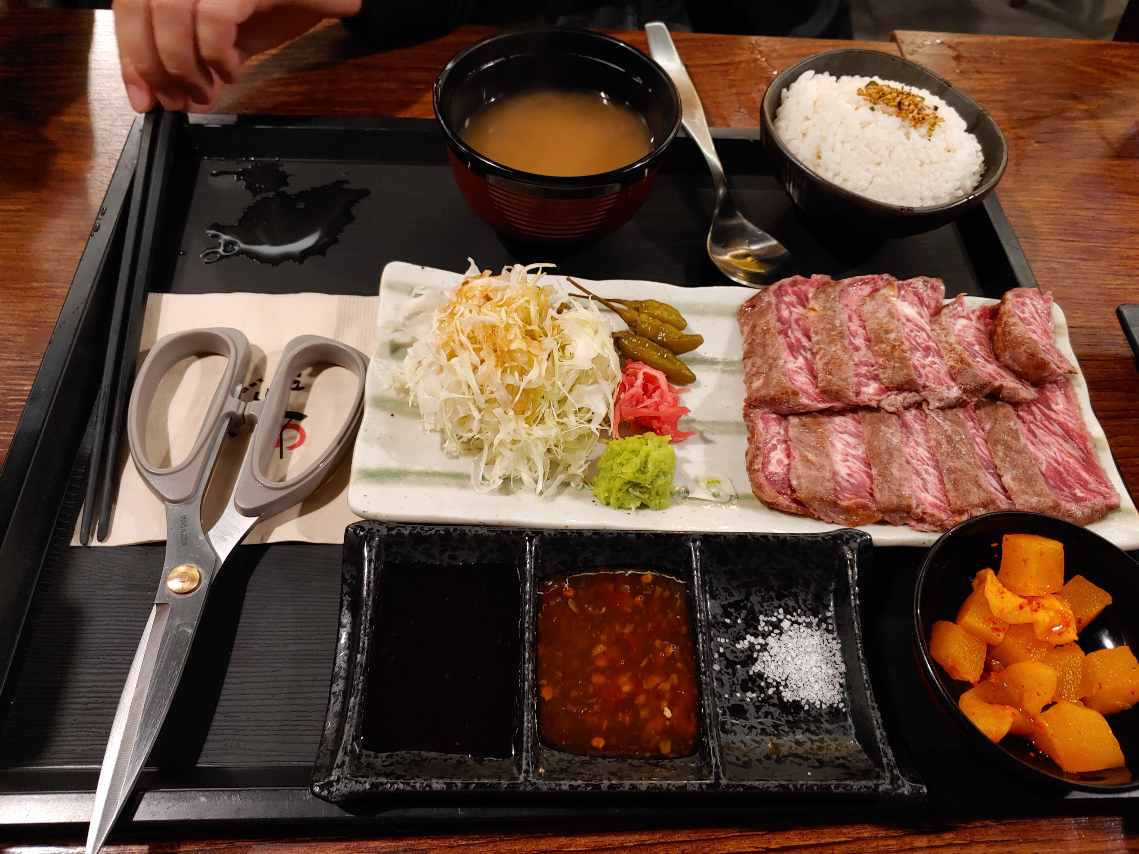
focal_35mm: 25
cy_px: 427
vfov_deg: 54.9
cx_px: 570
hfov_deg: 69.4
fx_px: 823
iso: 250
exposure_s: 1/24
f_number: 1.5
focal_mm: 4.23
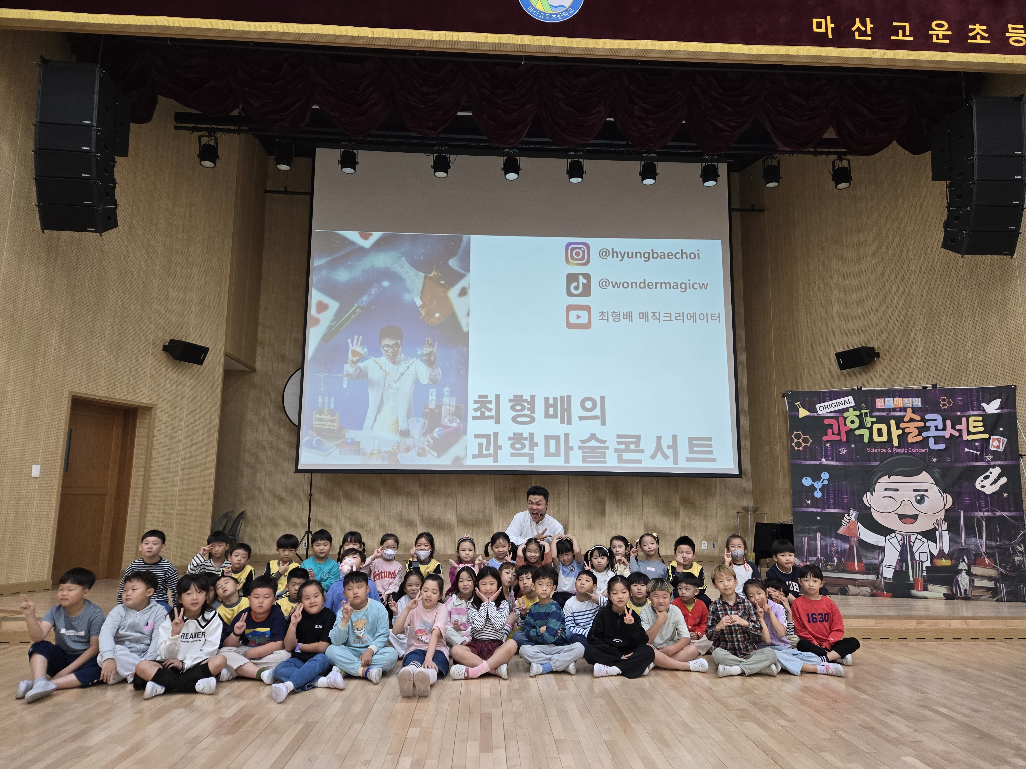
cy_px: 384
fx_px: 682
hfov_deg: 73.9
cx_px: 513
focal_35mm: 23
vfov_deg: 58.9
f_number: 1.8
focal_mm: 5.4
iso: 160
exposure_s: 1/120
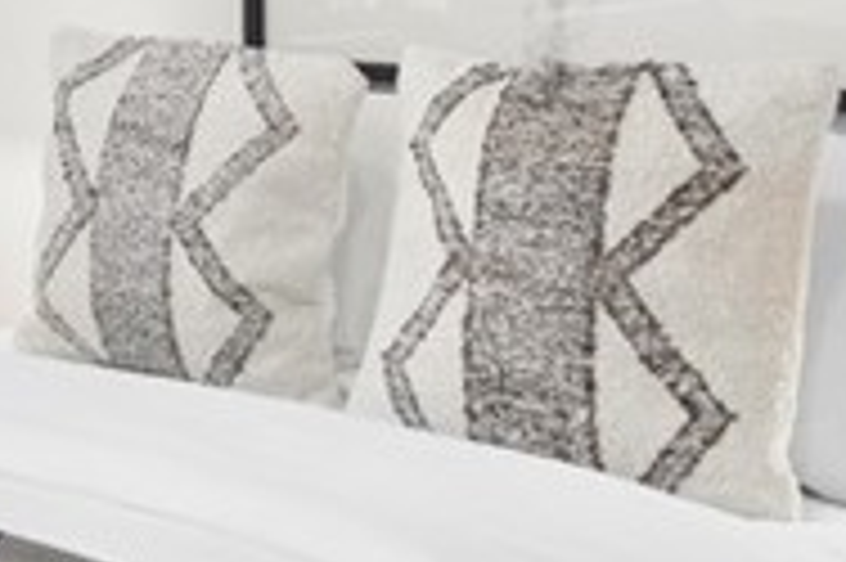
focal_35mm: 87
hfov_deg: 18.7
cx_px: -634
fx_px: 2043
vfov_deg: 15.3
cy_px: -61
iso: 160
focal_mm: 16
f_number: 9
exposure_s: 1/4
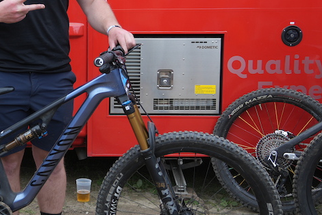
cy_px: 83
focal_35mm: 75
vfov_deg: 18.2
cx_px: 42
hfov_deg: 26.2
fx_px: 672
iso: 100
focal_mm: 23
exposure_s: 1/100
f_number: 4
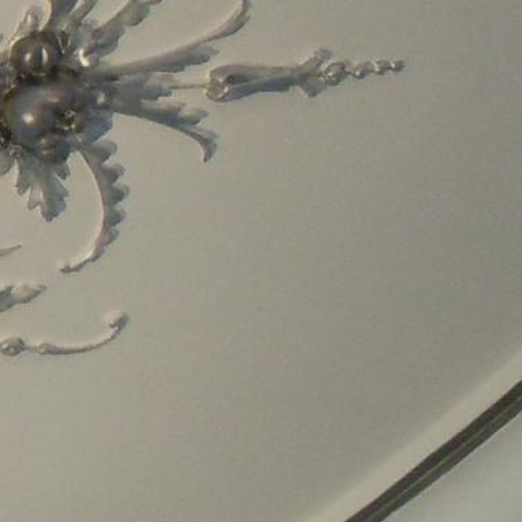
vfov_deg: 12.8
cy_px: 0
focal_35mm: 135
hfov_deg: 10.7
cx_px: -786
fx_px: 2303
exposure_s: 1/50
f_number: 3.5
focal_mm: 5.4
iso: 400
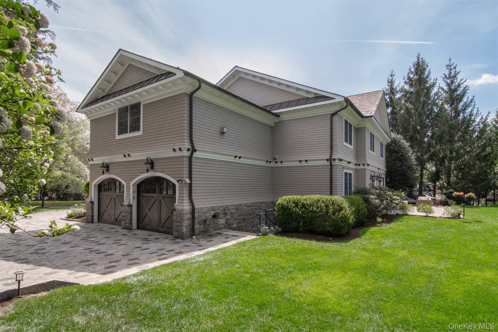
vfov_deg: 72.0
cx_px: 249
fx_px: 228
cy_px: 166
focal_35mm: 16
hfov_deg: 95.0
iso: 400
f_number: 11
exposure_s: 1/200
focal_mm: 11
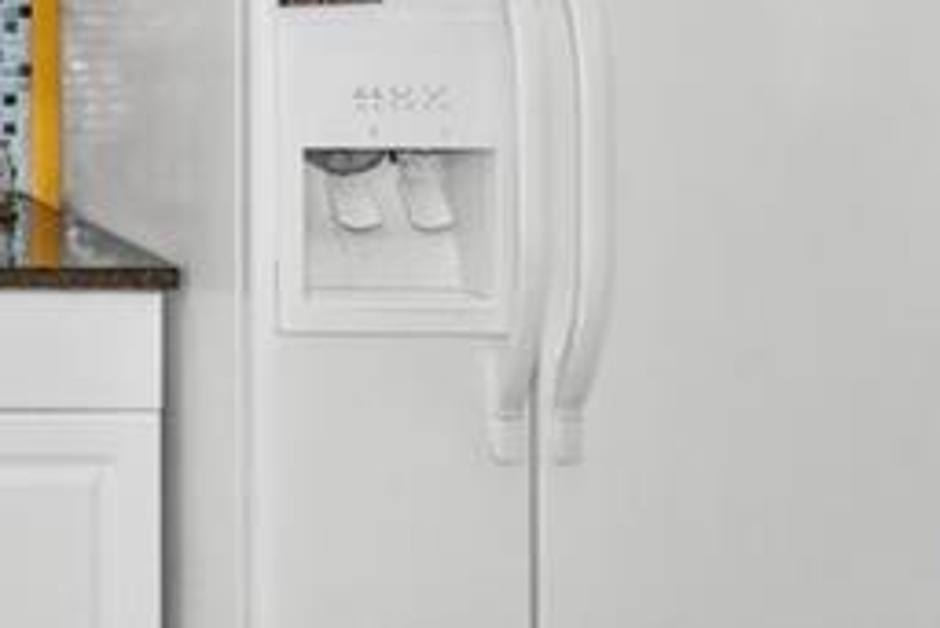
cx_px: -529
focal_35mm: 66
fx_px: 1724
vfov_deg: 19.8
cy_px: -44
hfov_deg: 23.4
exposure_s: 1/160
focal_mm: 16.5
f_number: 4
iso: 1000
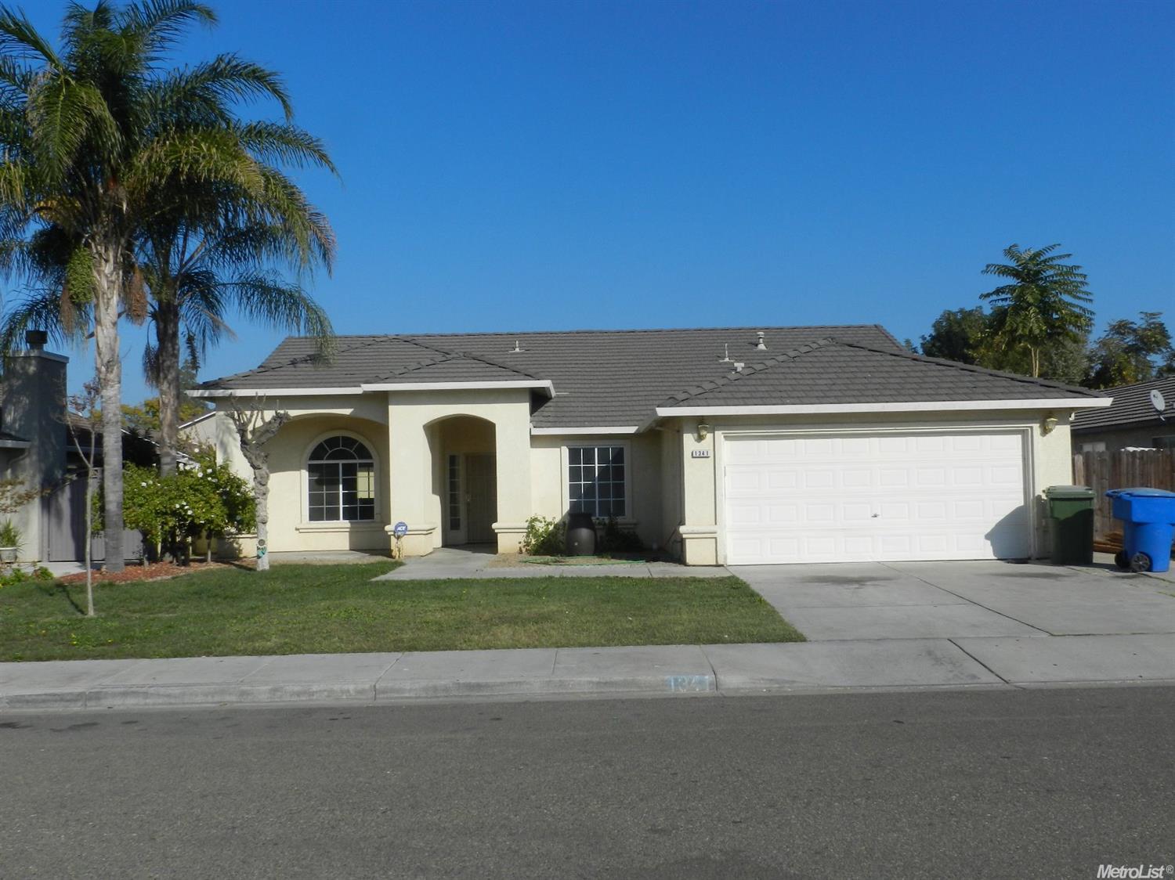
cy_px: 440
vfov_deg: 44.1
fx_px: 1086
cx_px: 588
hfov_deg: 56.8
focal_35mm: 32
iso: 160
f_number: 5.6
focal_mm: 5.6
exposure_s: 1/1000
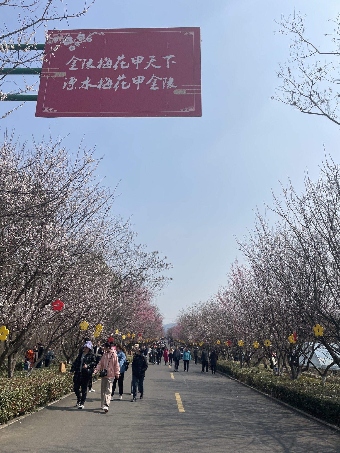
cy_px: 226
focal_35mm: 26
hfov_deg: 53.1
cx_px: 170
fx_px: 340
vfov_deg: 67.3
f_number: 1.6
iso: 32
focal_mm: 4.2
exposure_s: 1/6494
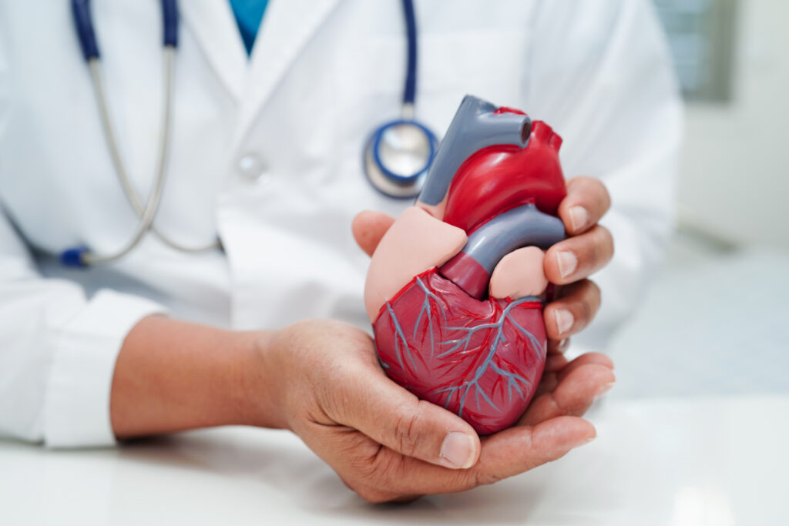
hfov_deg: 39.6
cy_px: 263
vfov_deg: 27.0
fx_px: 1096
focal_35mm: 50
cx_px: 394
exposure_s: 1/50
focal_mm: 50
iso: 200
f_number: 3.2
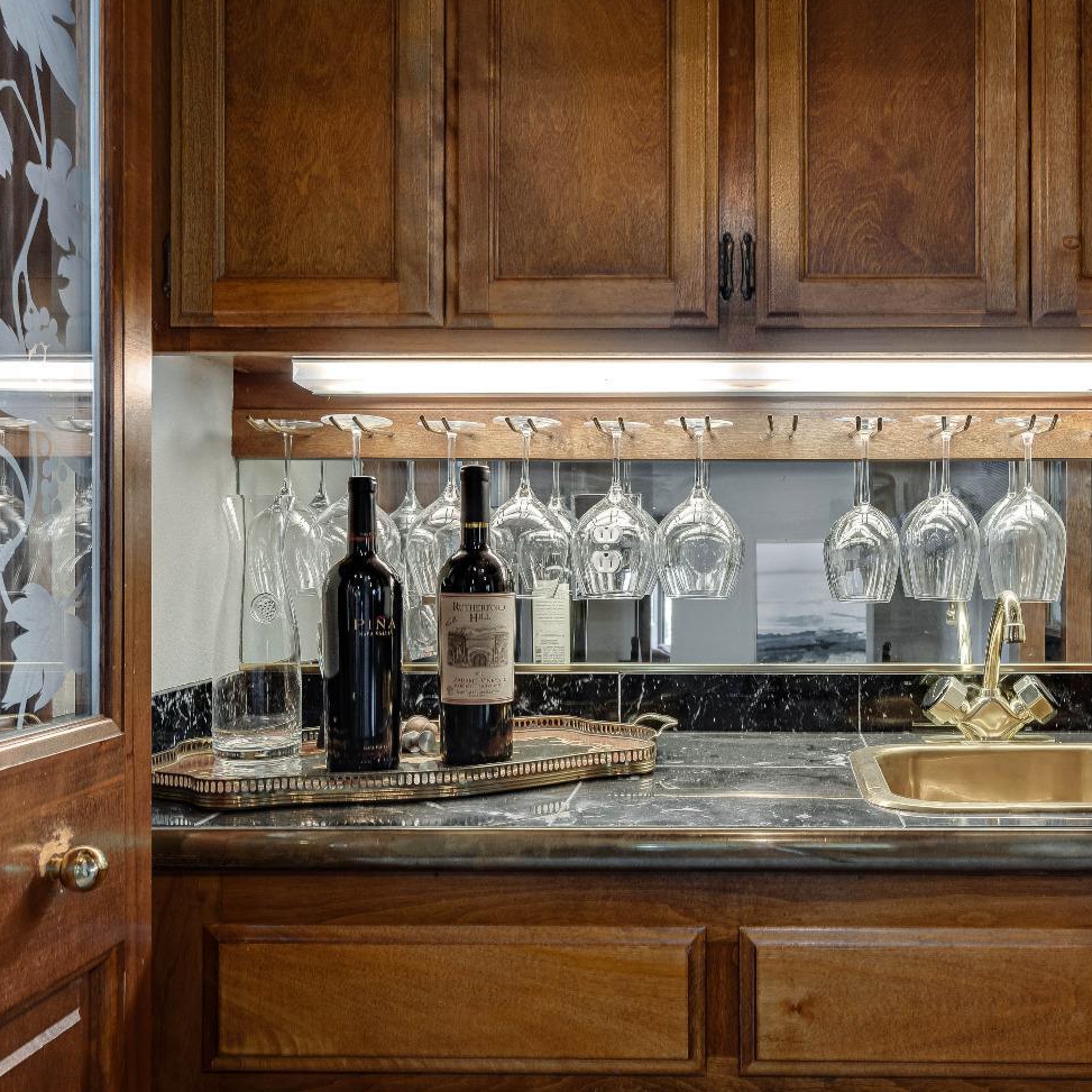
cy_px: 534
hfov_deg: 43.1
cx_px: 755
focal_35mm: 38
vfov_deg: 43.9
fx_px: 1356
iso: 320
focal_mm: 29
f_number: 11
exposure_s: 1/125
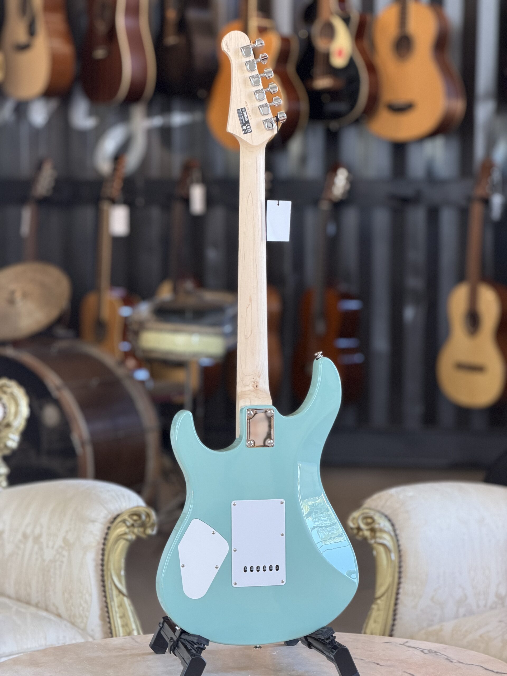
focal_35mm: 100
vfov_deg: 19.6
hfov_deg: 14.8
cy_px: 338
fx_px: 1953
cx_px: 254
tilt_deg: -6.3
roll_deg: -0.8
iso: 500
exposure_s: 1/100
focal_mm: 16.89
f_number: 2.8
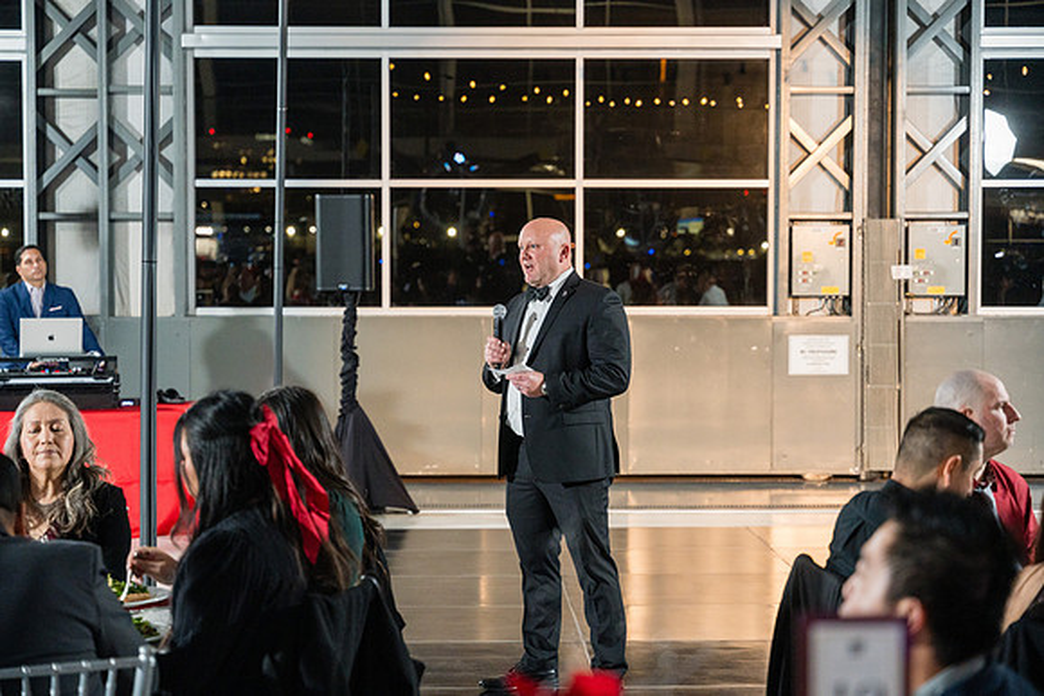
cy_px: 348
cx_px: 522
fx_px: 2030
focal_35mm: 70
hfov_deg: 28.8
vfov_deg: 19.5
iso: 2500
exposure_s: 1/250
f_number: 2.8
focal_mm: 70
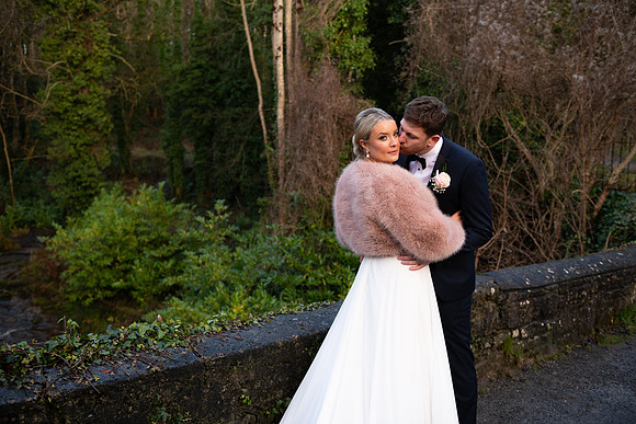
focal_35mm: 40
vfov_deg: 33.4
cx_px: 318
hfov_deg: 48.4
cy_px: 212
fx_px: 707
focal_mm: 40
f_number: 3.5
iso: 160
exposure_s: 1/160
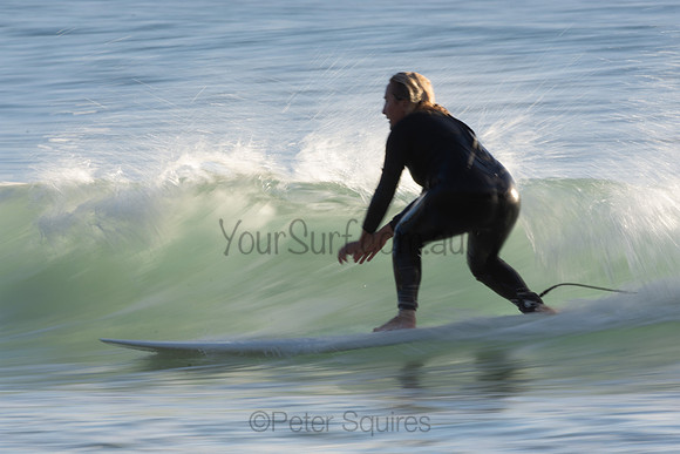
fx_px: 14169
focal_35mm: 750
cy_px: 227
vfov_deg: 1.8
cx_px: 340
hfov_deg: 2.7
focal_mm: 500
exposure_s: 1/25
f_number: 20
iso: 100
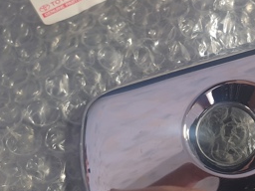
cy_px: 78
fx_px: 479
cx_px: 254
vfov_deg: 22.6
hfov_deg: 28.1
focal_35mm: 65
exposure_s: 1/50
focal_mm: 4.3
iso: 160
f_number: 2.4
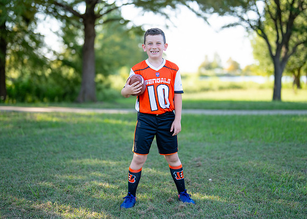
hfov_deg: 32.3
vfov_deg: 23.3
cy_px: 93
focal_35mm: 61
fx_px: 530
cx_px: 151
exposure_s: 1/1600
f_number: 1.2
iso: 100
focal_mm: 50
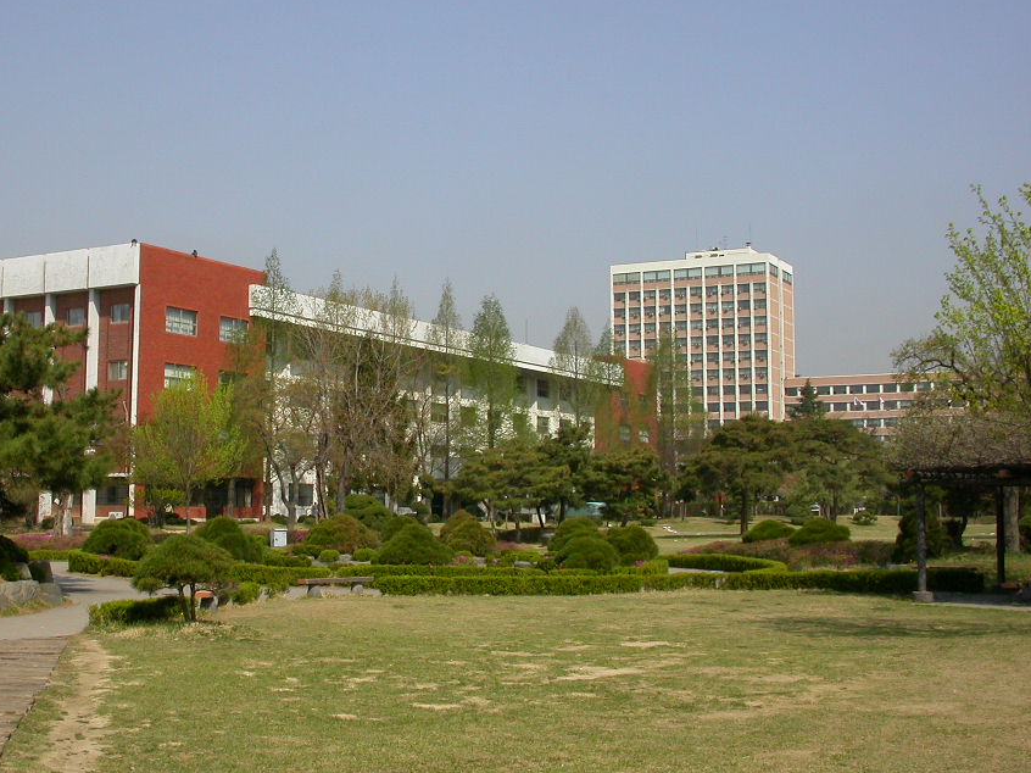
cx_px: 409
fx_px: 1370
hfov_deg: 41.1
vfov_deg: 31.5
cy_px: 345
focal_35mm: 46
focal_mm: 7.85
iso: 100
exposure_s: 1/328
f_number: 7.5
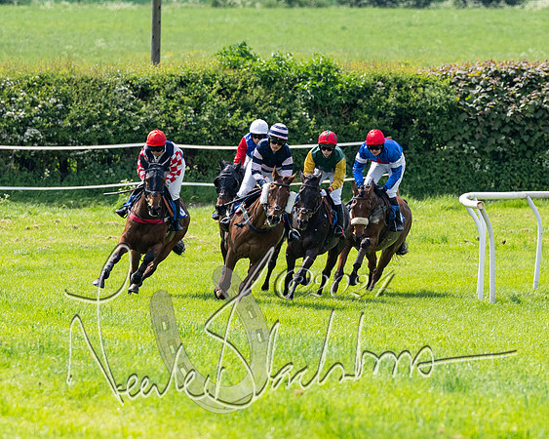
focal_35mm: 500
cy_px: 219
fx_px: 8121
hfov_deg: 3.9
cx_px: 235
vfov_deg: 3.1
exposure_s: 1/3200
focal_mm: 200
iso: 400
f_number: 4
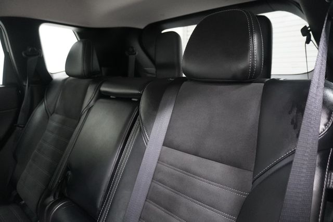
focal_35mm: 24
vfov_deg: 53.2
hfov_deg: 73.7
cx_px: 166
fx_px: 222
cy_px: 111
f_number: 3.5
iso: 6400
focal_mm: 16
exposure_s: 1/160
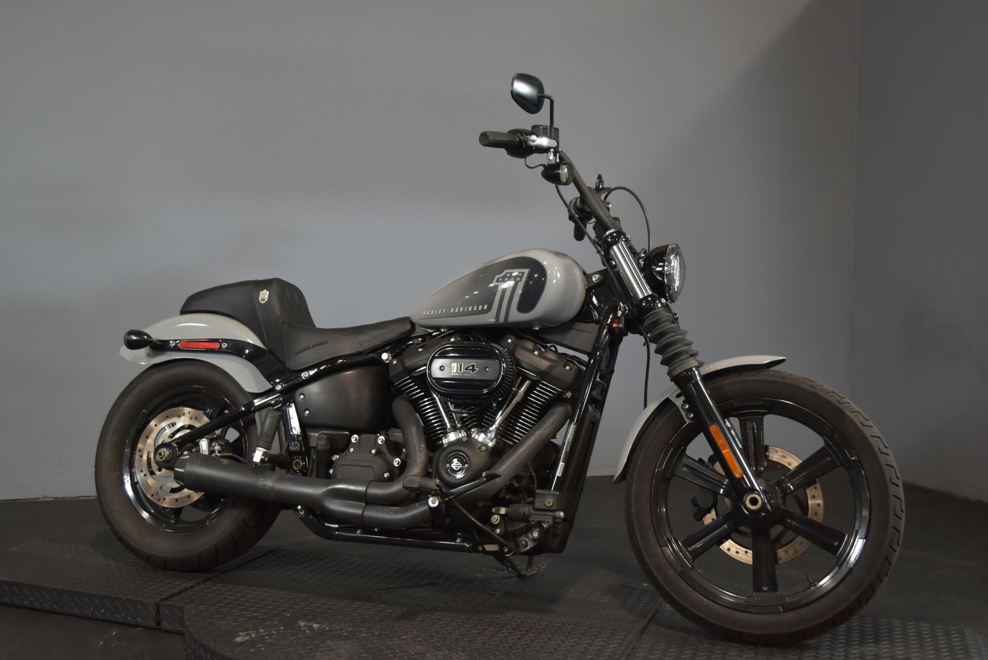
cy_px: 330
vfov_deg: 36.9
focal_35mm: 36
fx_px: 988
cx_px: 494
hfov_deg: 53.1
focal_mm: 24
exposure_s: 1/30
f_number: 4
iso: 720
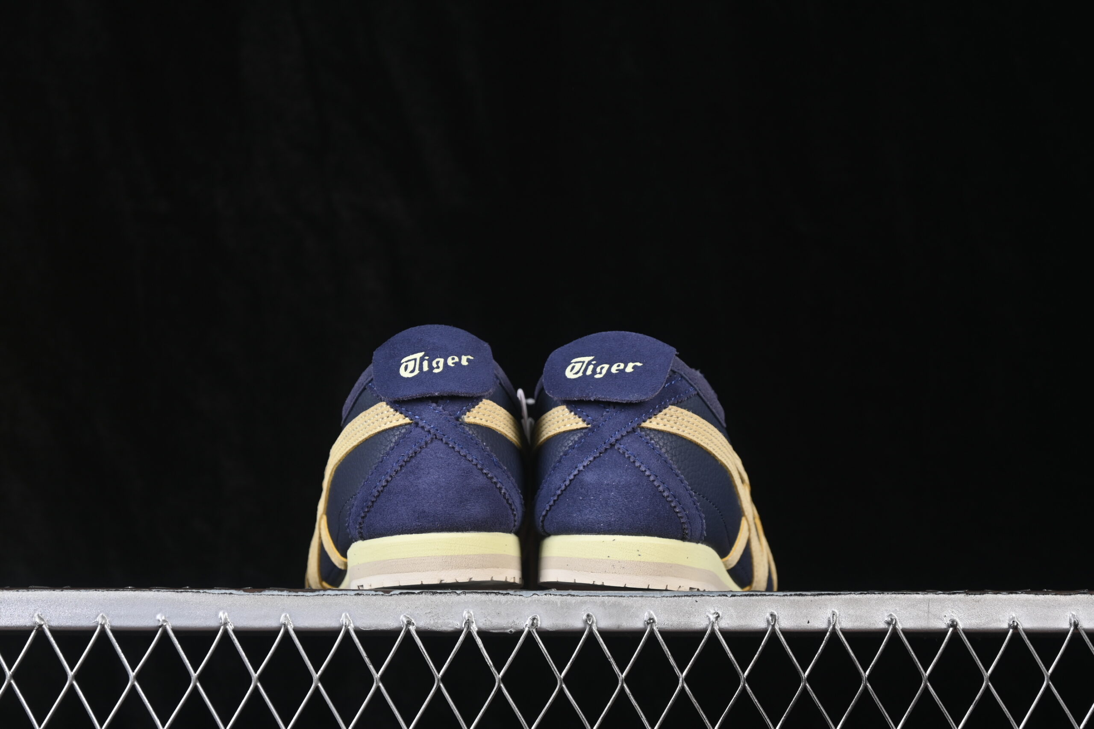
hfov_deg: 27.0
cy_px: 364
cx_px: 547
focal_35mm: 75
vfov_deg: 18.2
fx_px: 2279
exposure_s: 1/60
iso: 160
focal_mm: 50
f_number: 6.3
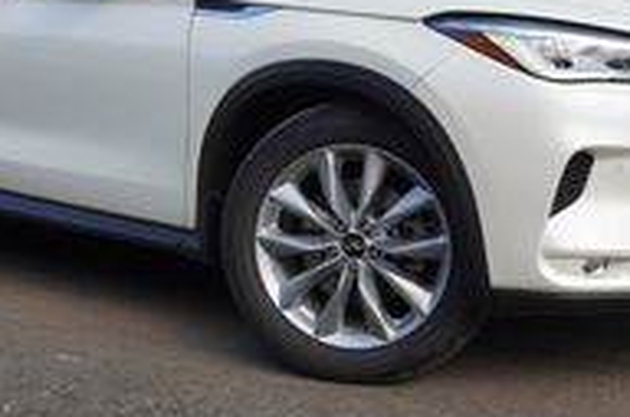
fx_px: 1258
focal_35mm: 72
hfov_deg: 28.1
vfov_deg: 18.7
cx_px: 335
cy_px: 128
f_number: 9
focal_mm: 23
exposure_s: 1/250
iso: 250
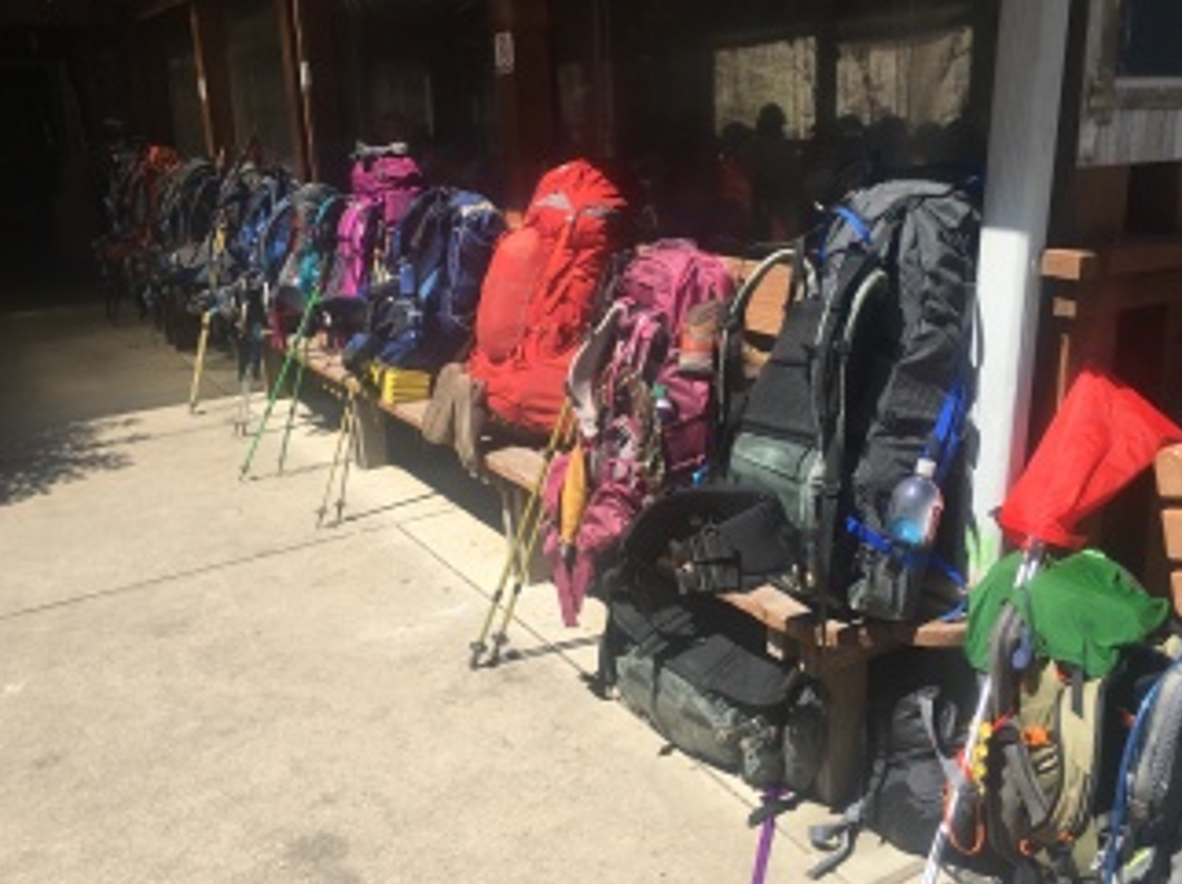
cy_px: 411
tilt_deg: -13.8
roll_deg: +1.5
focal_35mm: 33
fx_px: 1126
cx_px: 646
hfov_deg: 55.3
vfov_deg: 42.9
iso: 25
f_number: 2.2
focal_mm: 4.15
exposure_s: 1/1425
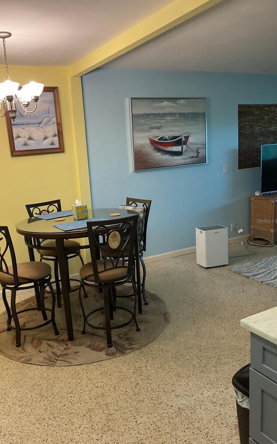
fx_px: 374
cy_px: 221
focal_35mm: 31
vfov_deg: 61.2
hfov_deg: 40.5
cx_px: 115
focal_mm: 3
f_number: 1.8
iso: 125
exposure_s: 1/60
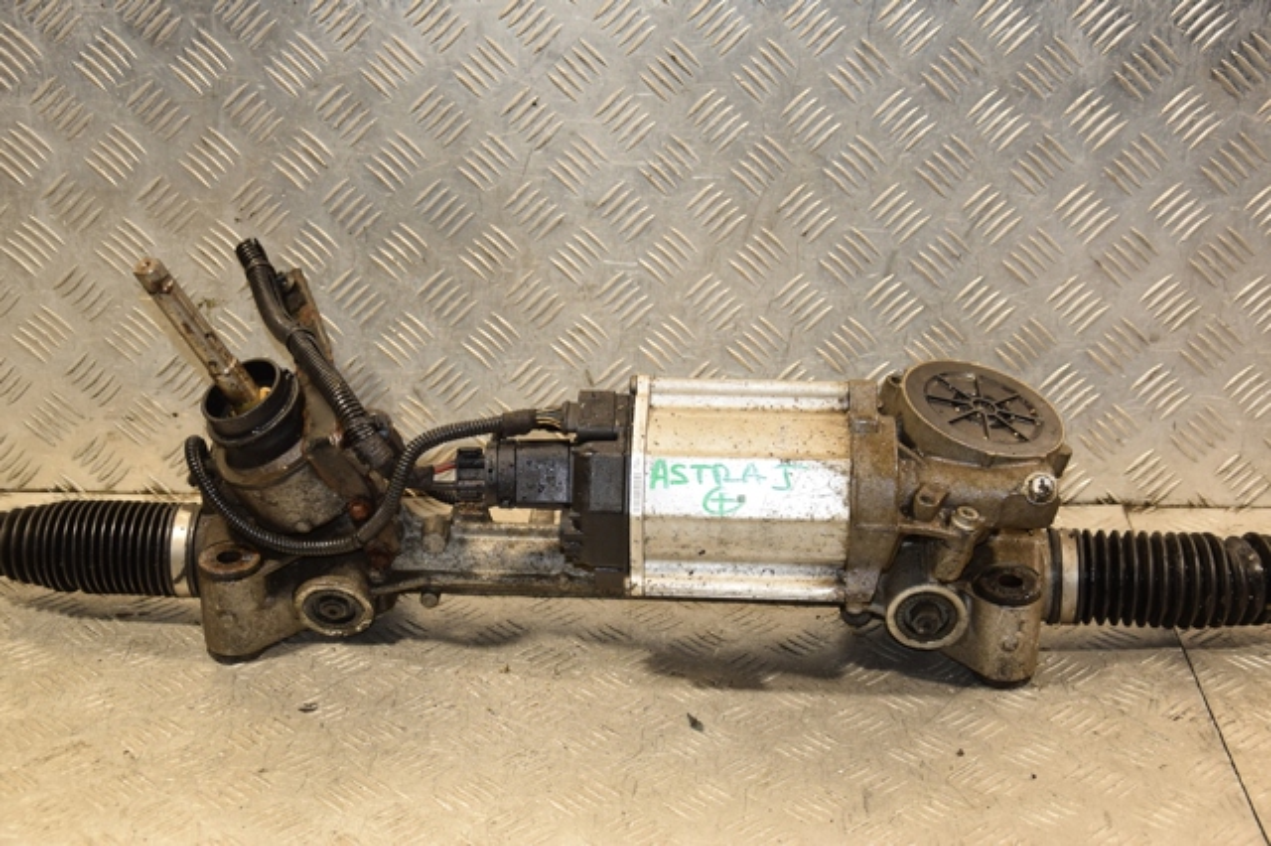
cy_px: 423
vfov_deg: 21.5
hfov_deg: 31.9
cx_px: 636
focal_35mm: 63
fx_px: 2223
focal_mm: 42
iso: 800
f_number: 4.8
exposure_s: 1/160
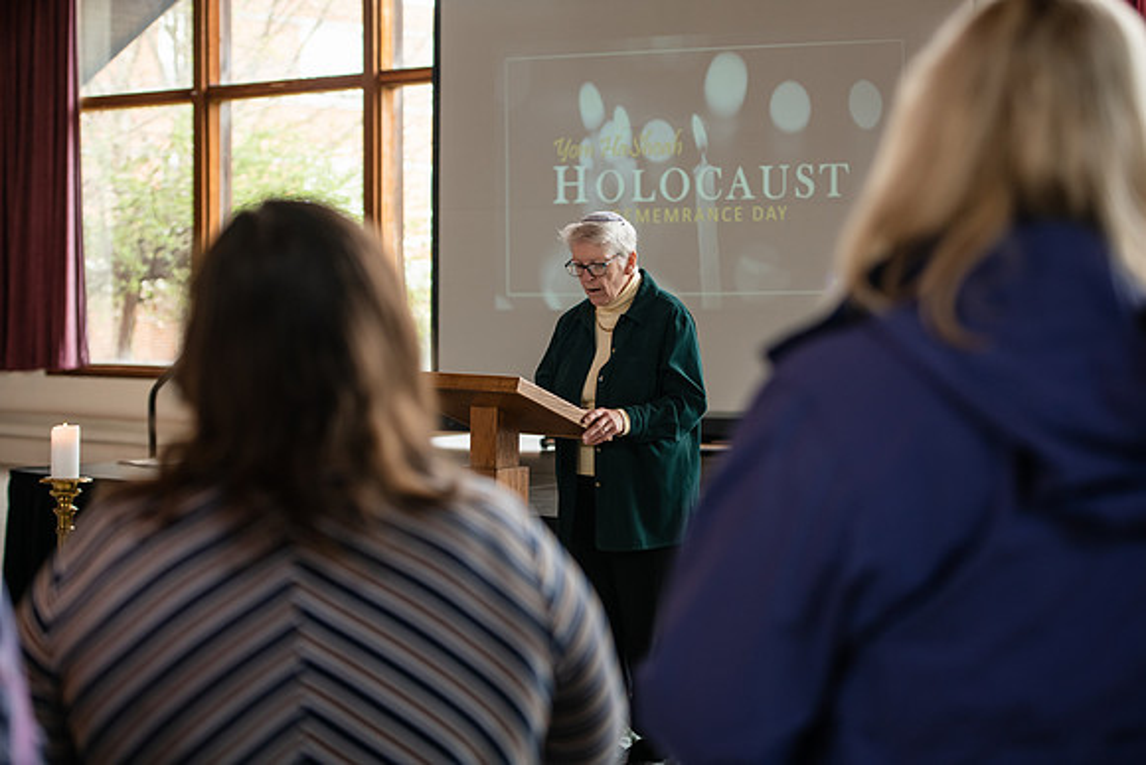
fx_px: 2229
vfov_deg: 19.5
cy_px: 382
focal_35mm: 70
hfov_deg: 28.8
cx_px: 573
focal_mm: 70
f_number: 3.2
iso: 640
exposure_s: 1/200
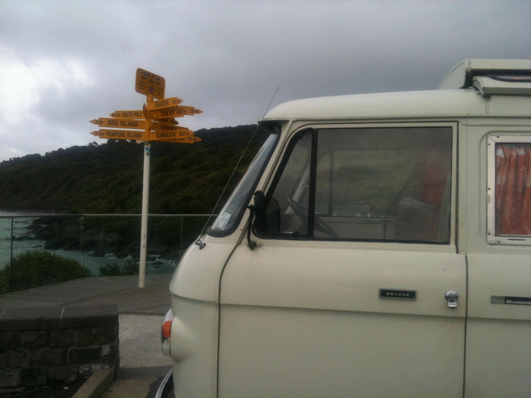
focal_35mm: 35
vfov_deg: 40.7
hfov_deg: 52.6
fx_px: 537
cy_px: 199
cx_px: 266
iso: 64
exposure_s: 1/1154
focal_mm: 3.85
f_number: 2.8
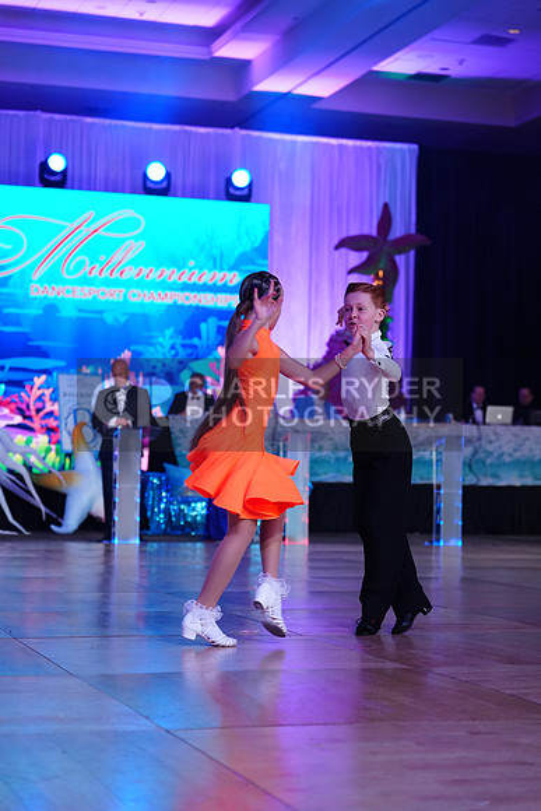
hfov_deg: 19.5
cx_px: 270
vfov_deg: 28.8
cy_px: 406
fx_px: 1577
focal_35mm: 70
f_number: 2.8
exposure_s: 1/320
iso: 800
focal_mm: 70
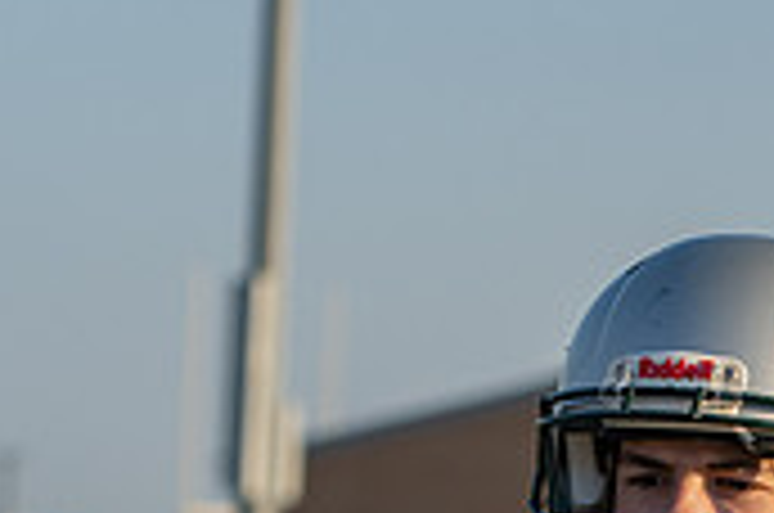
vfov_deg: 4.0
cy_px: 826
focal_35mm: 338
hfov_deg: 6.1
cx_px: 670
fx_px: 7253
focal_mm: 100
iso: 320
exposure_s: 1/1250
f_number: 4.5
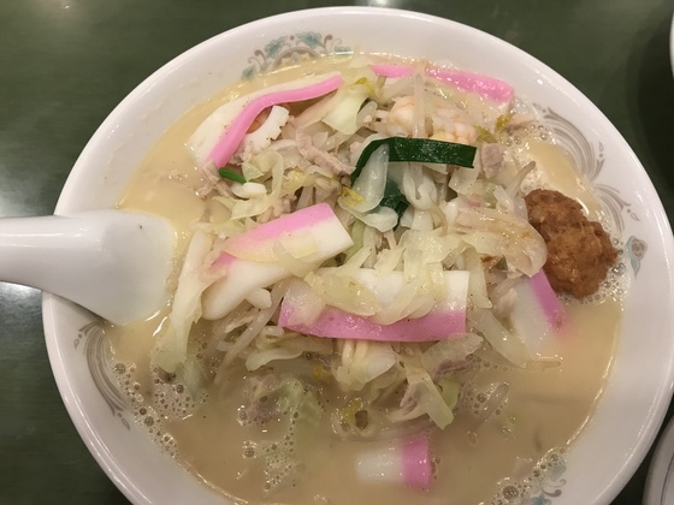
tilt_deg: -65.9
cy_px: 252
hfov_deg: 63.4
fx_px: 545
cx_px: 337
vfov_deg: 49.7
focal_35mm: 28
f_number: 1.8
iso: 32
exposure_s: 1/30
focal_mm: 3.99
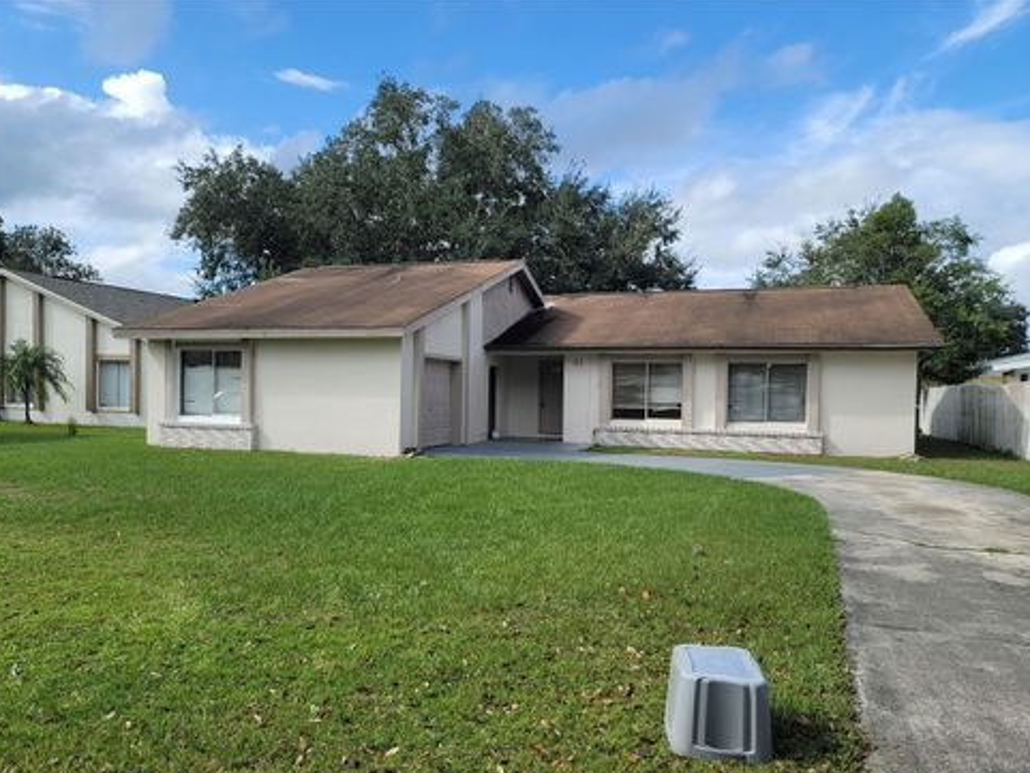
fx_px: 774
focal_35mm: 26
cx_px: 508
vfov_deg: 53.1
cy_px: 399
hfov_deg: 67.3
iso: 20
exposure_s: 1/620
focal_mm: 7
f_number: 1.8
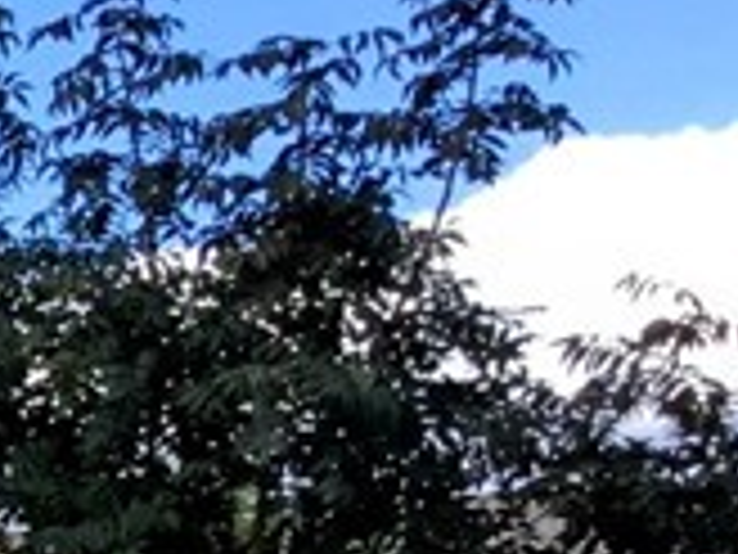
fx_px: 4115
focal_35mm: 193
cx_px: -1332
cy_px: 1040
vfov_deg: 7.4
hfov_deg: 8.8
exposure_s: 1/612
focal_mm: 3.3
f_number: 2.4
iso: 25
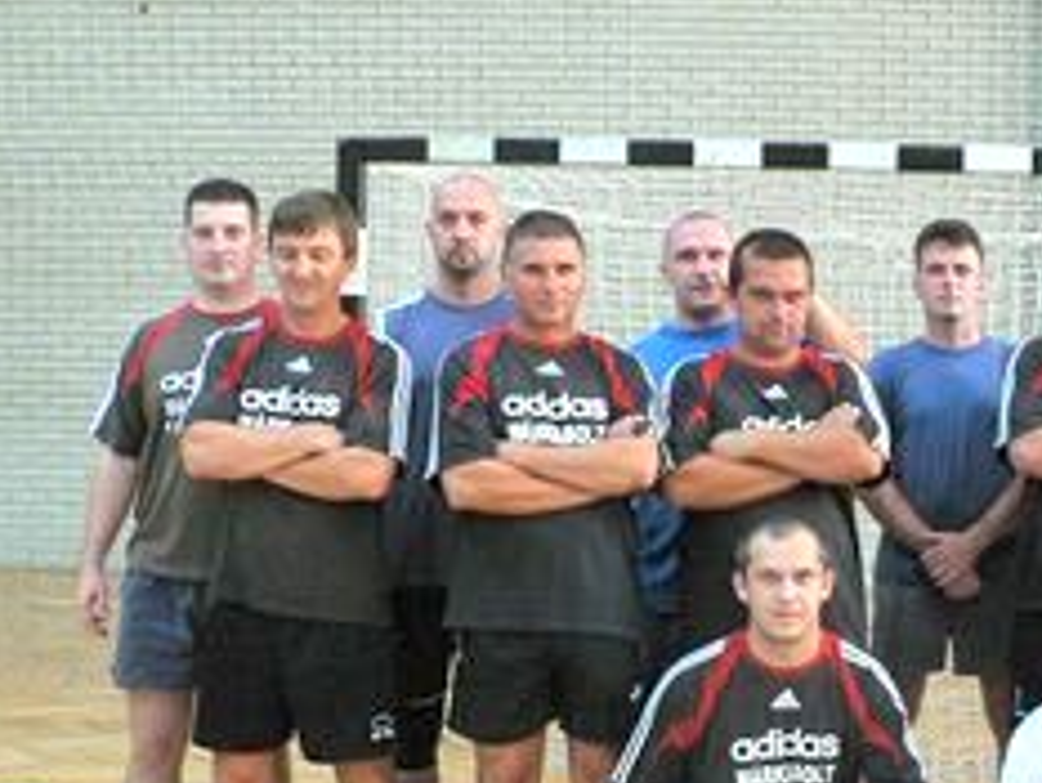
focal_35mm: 60
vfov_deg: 24.3
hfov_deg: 31.1
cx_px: 872
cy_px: 506
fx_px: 1807
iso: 400
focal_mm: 6
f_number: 2.8
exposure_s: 1/40
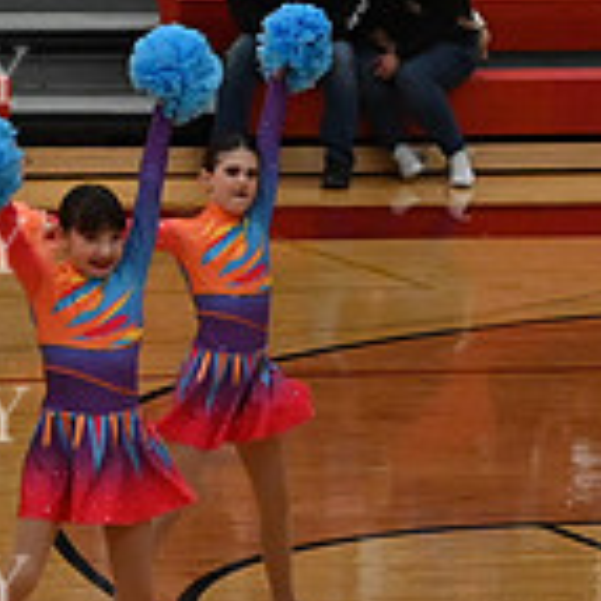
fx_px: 7091
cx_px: -580
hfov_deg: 4.8
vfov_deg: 4.9
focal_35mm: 361
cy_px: 330
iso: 5000
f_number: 4
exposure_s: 1/500
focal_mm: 70
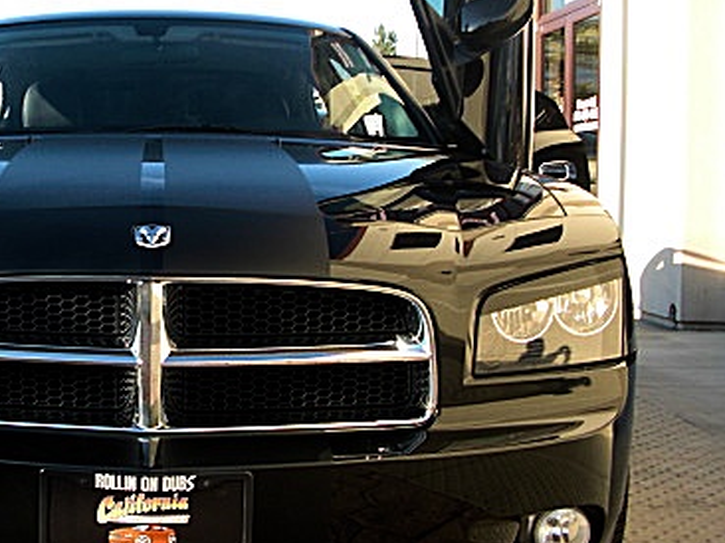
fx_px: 1319
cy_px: 206
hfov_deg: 29.9
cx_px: 125
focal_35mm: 63
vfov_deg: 23.2
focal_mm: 6.3
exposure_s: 1/200
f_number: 2.8
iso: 50
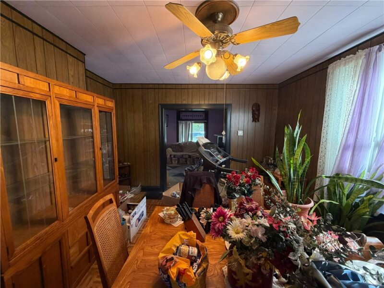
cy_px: 144
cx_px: 192
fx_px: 155
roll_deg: -0.4
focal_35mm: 14
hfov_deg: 102.1
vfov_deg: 85.7
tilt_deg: -5.8
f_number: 2.2
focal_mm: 2.22
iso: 320
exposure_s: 1/60
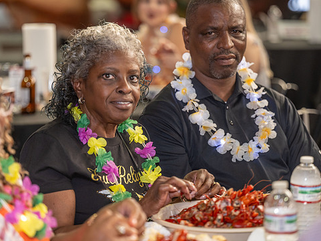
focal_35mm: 139
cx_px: 157
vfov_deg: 10.7
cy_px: 119
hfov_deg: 14.2
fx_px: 1288
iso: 560
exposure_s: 1/100
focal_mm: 120
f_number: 2.8
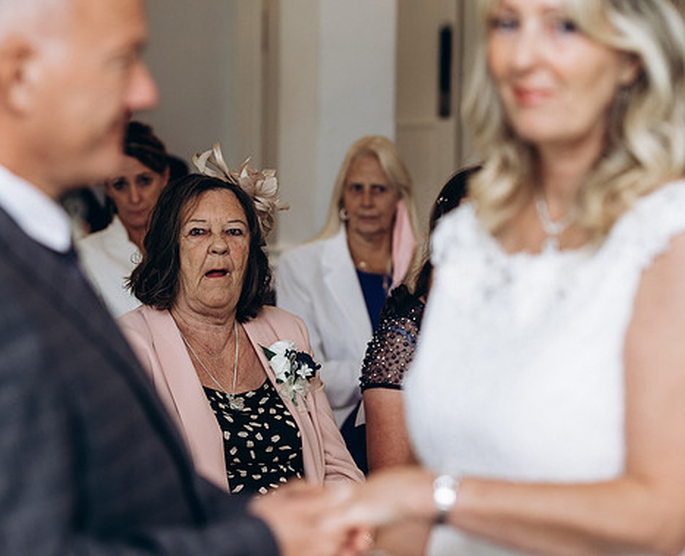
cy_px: 261
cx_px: 245
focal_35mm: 131
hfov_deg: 14.6
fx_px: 2671
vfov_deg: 11.9
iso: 320
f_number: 2.5
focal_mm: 85
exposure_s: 1/160
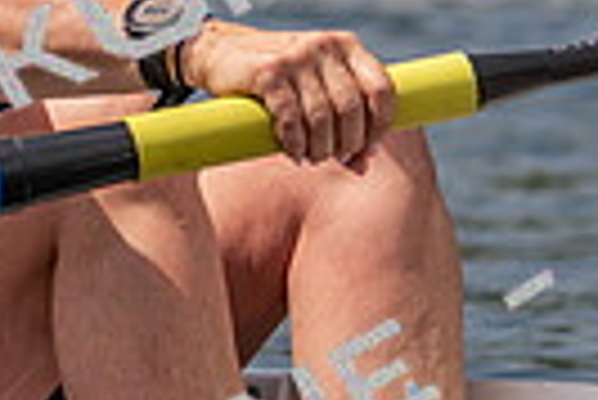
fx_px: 14451
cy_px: -164
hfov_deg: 2.4
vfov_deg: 1.6
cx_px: 265
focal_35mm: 869
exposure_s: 1/1600
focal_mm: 200
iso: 160
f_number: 5.6
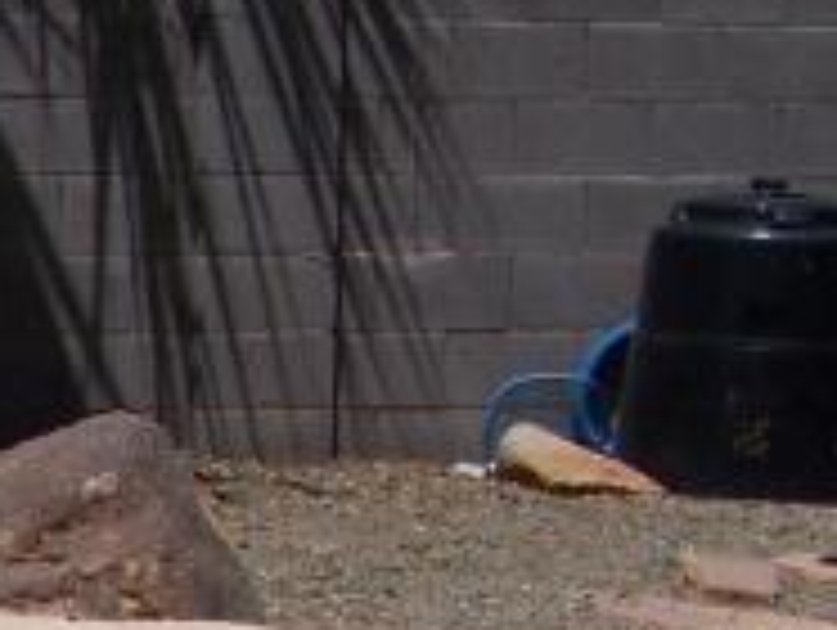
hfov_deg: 9.5
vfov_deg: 7.4
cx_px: -670
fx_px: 4794
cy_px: 976
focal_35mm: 198
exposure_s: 1/1250
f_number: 4
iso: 64
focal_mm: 5.85
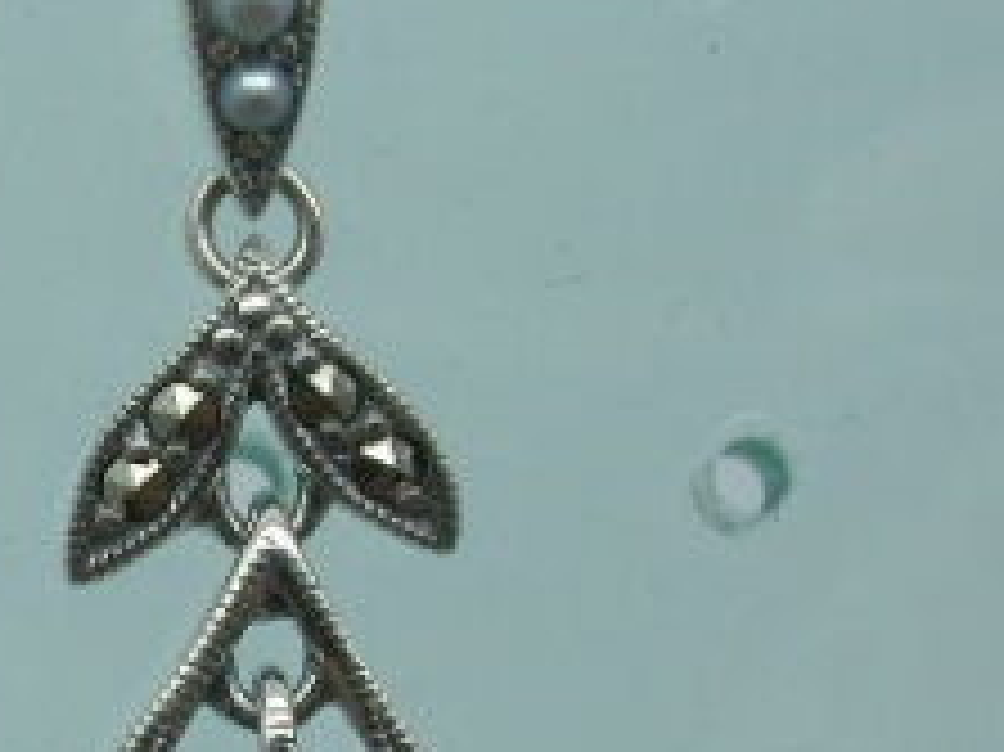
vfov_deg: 6.5
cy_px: 671
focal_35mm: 229
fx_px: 6638
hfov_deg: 8.5
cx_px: -302
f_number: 7.4
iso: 100
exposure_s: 1/66.9
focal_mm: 17.7
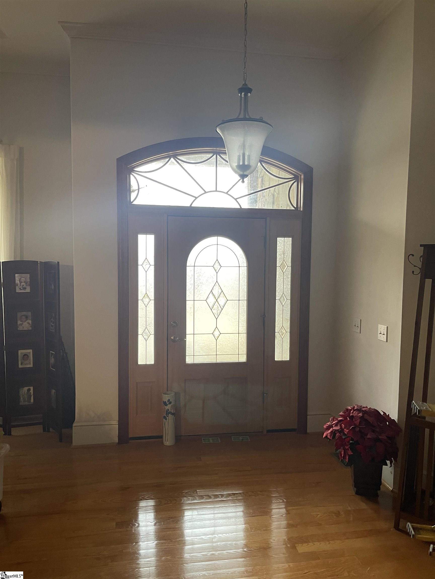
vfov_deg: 69.4
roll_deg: -0.3
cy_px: 290
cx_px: 218
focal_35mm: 25
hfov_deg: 54.9
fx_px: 419
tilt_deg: -4.3
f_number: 1.6
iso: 250
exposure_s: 1/60
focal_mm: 5.1
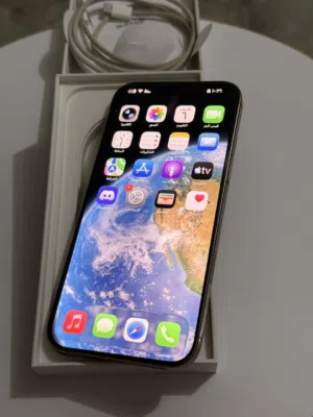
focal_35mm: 48
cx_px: 156
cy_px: 208
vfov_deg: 39.7
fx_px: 579
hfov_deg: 30.3
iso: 80
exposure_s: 1/80
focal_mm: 6.76
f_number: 1.78
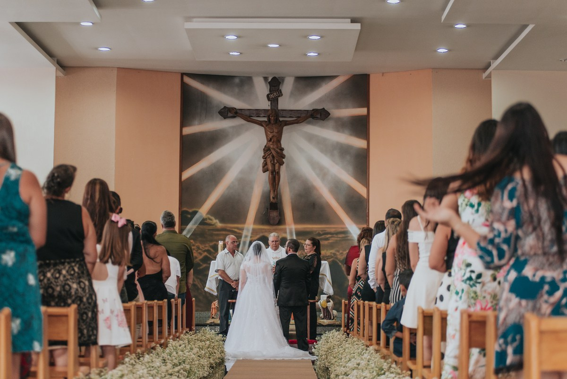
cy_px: 190
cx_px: 284
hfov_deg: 25.4
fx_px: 1260
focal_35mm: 80
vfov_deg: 17.1
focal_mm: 80
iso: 1250
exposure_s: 1/160
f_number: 2.8
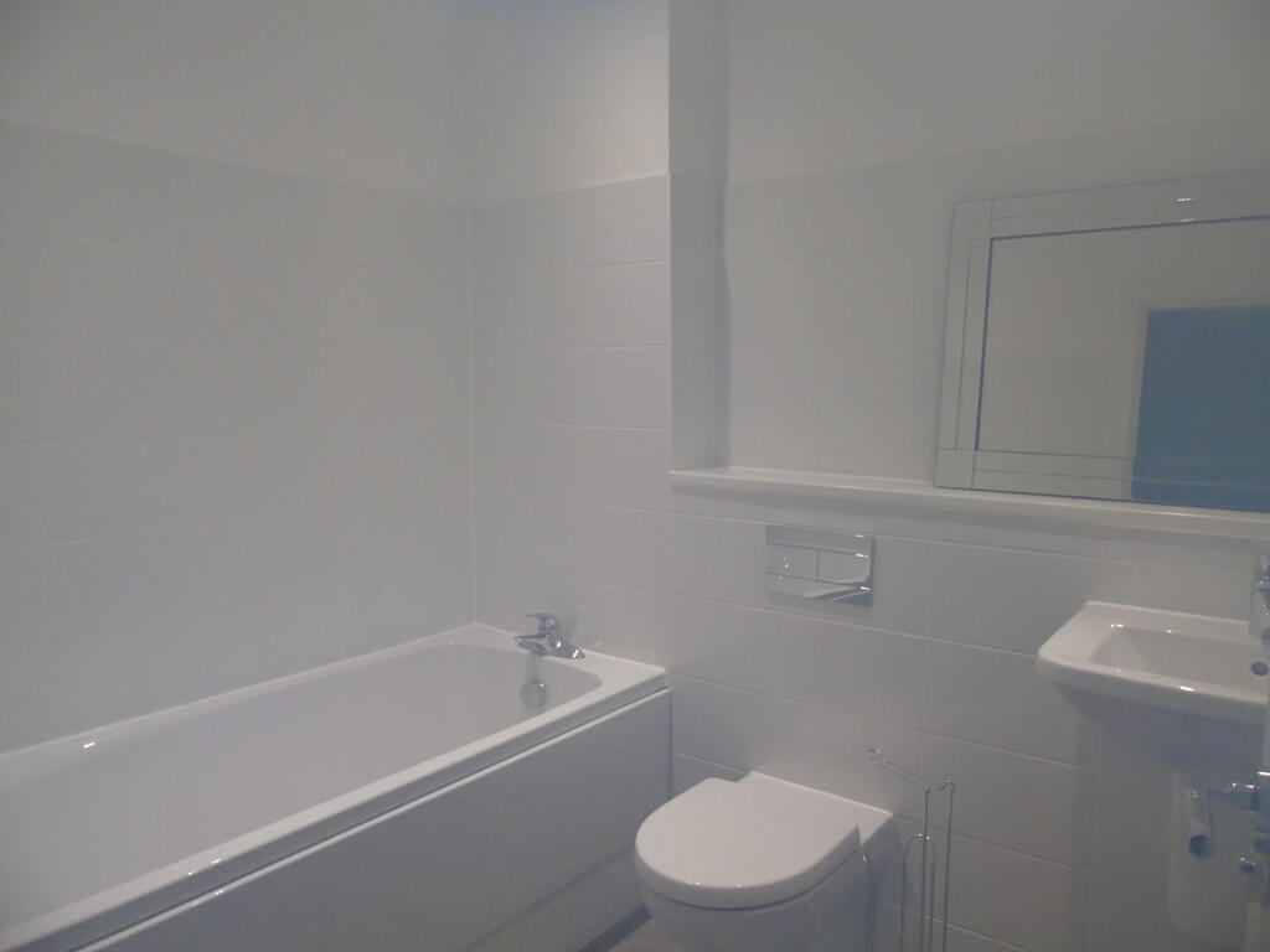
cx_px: 635
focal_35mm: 25
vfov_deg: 54.9
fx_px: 917
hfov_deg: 69.4
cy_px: 476
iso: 320
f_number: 3.4
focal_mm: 4.4
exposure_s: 1/30
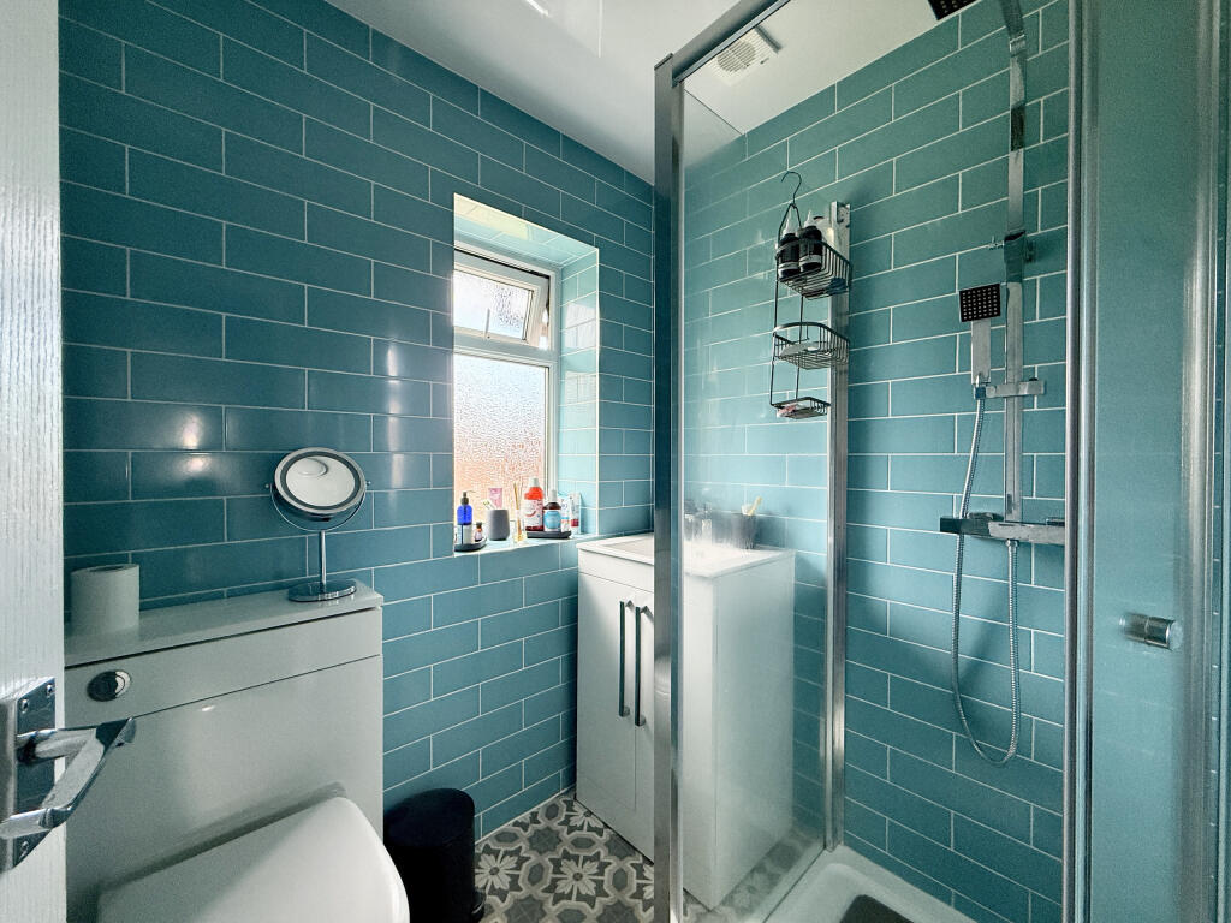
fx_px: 498
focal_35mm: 14
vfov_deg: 85.7
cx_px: 616
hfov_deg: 102.1
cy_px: 462
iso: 200
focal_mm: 2.22
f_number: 2.2
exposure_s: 1/99
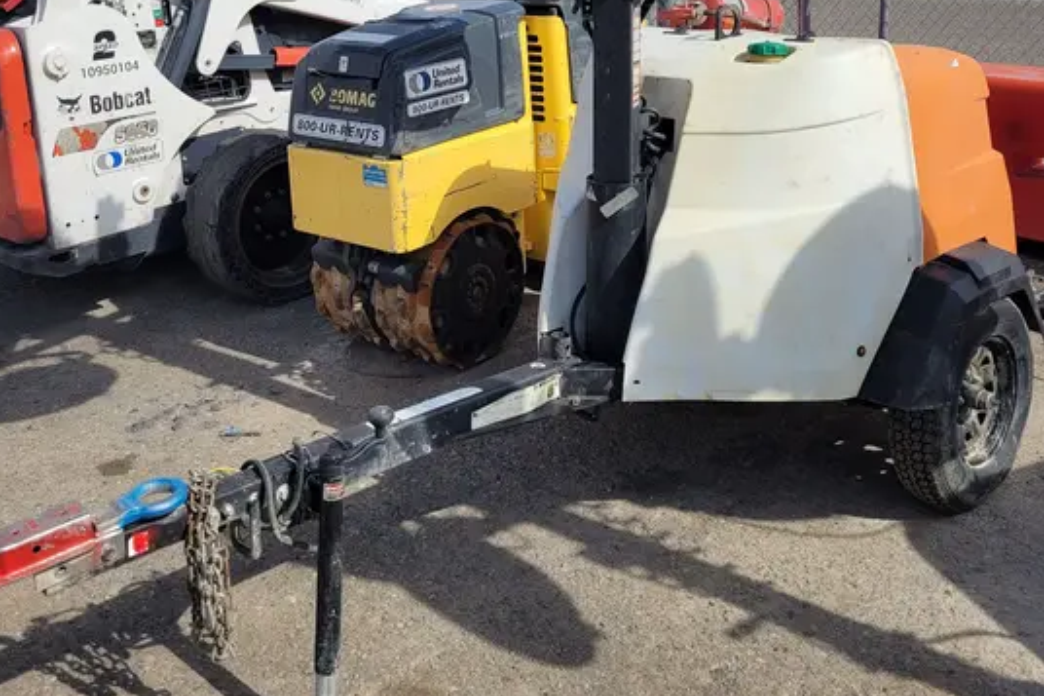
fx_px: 1073
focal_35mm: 37
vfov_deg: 34.0
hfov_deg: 51.9
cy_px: 75
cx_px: 512
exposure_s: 1/2969
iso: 40
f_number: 1.8
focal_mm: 5.4
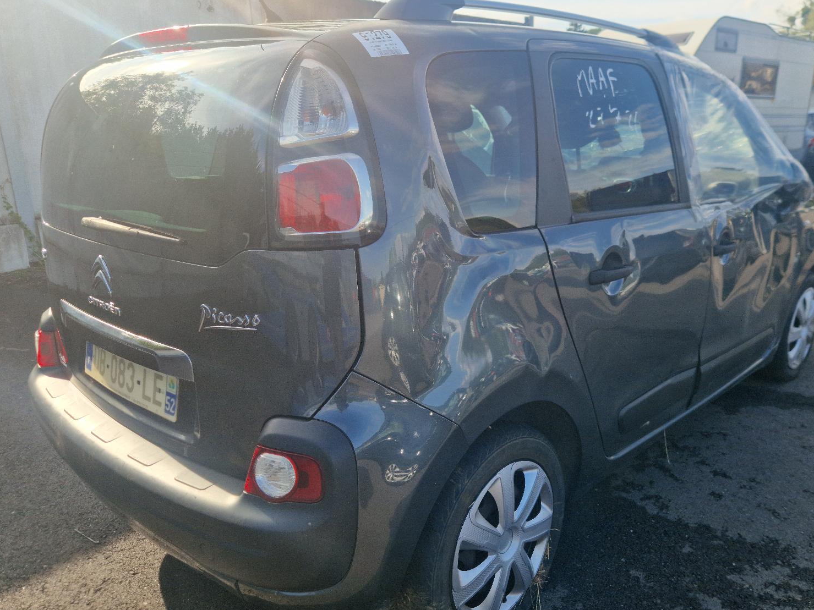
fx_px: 658
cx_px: 449
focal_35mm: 28
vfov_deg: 49.7
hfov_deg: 63.3
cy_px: 335
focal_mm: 5.4
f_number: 1.8
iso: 50
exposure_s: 1/667
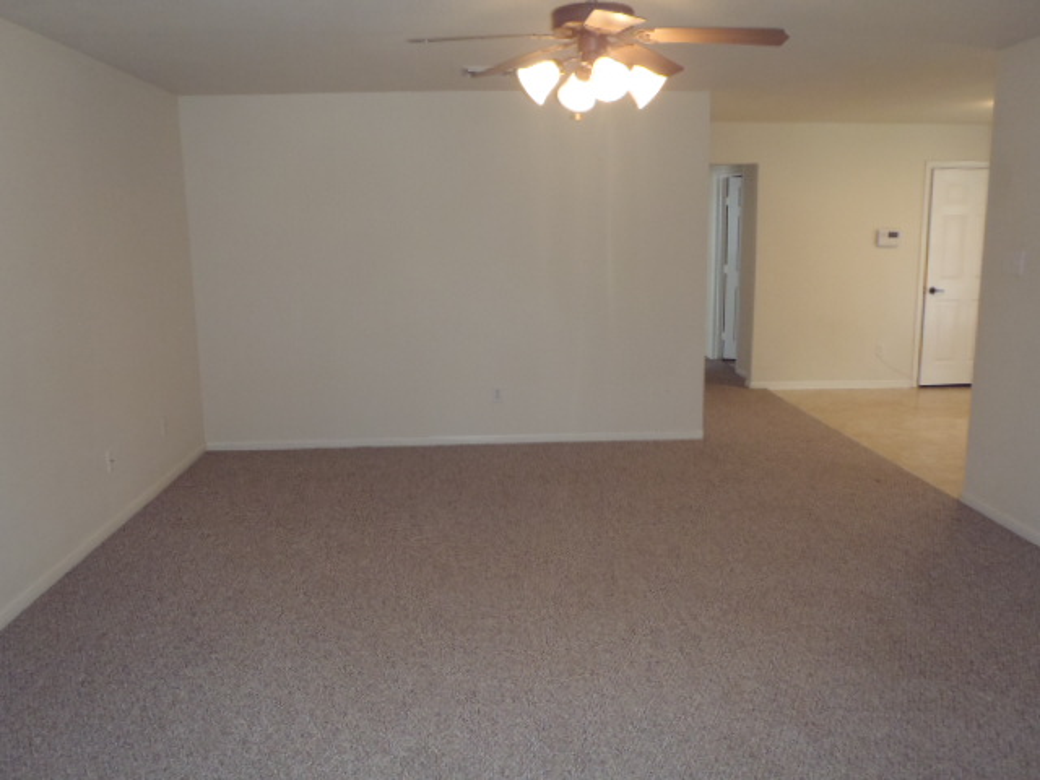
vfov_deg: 49.7
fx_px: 841
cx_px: 520
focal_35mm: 28
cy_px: 390
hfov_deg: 63.4
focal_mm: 5
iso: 250
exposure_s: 1/30
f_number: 3.9
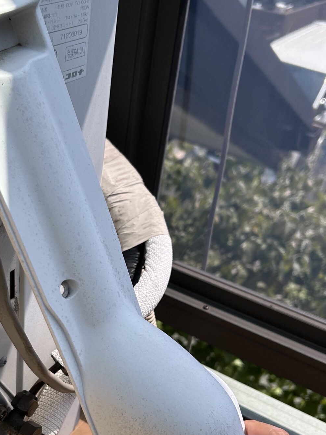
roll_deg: -4.8
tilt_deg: -34.0
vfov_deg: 37.8
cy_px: 290
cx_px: 96
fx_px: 628
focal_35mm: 50
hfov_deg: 28.8
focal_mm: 5.7
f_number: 1.5
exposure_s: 1/2123
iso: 50
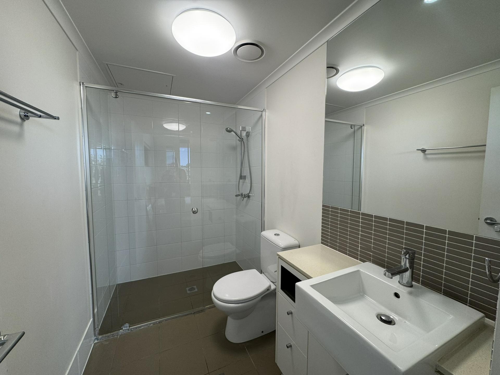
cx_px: 250
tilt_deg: -4.5
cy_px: 188
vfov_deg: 85.7
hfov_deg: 102.1
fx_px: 202
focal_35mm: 14
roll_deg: +0.4
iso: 80
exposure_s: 1/100
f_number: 2.2
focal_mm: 2.22
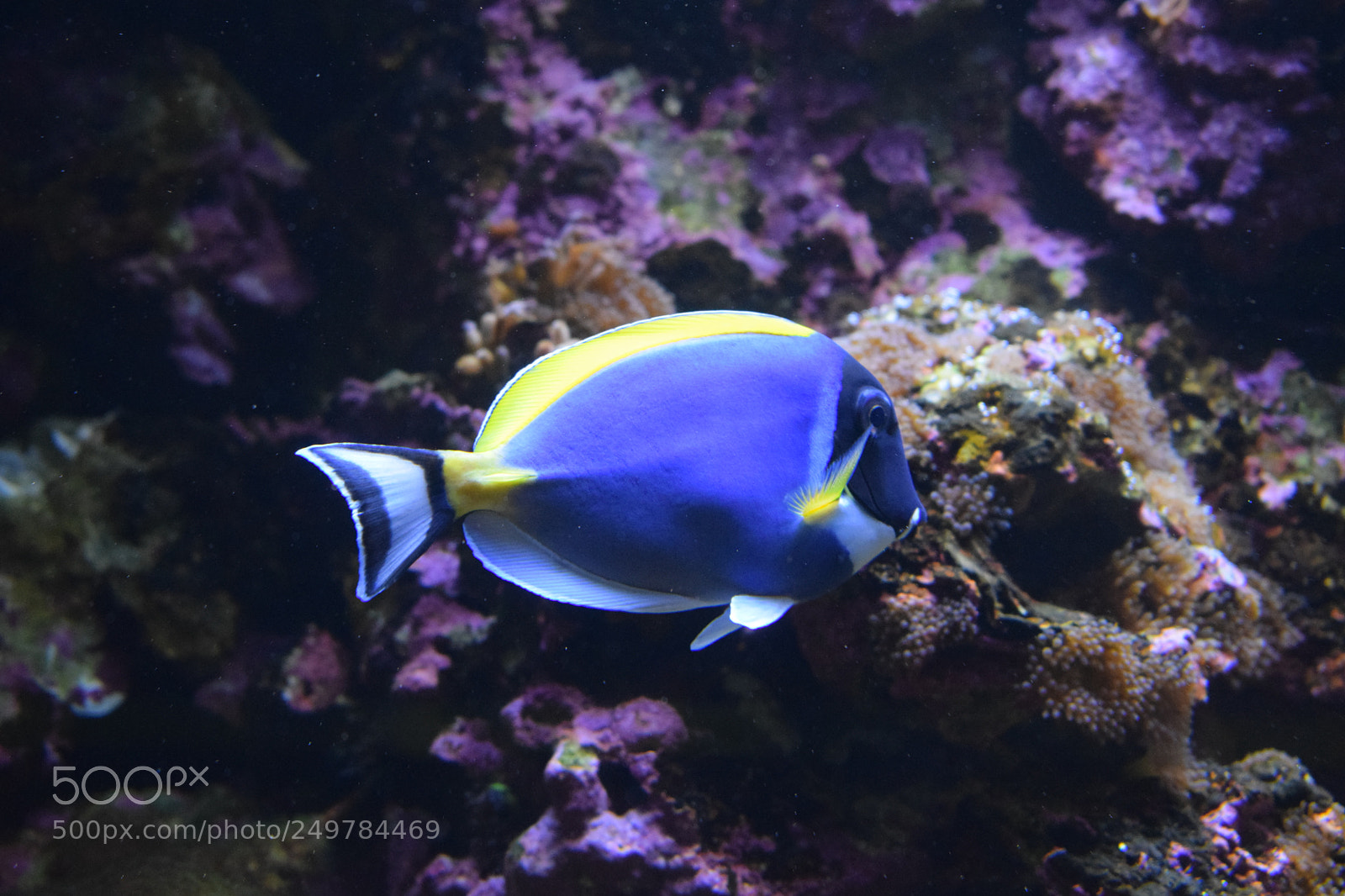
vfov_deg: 16.5
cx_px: 672
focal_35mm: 82
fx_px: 3081
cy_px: 448
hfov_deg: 24.6
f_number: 5.6
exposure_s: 1/200
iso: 3200
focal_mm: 55
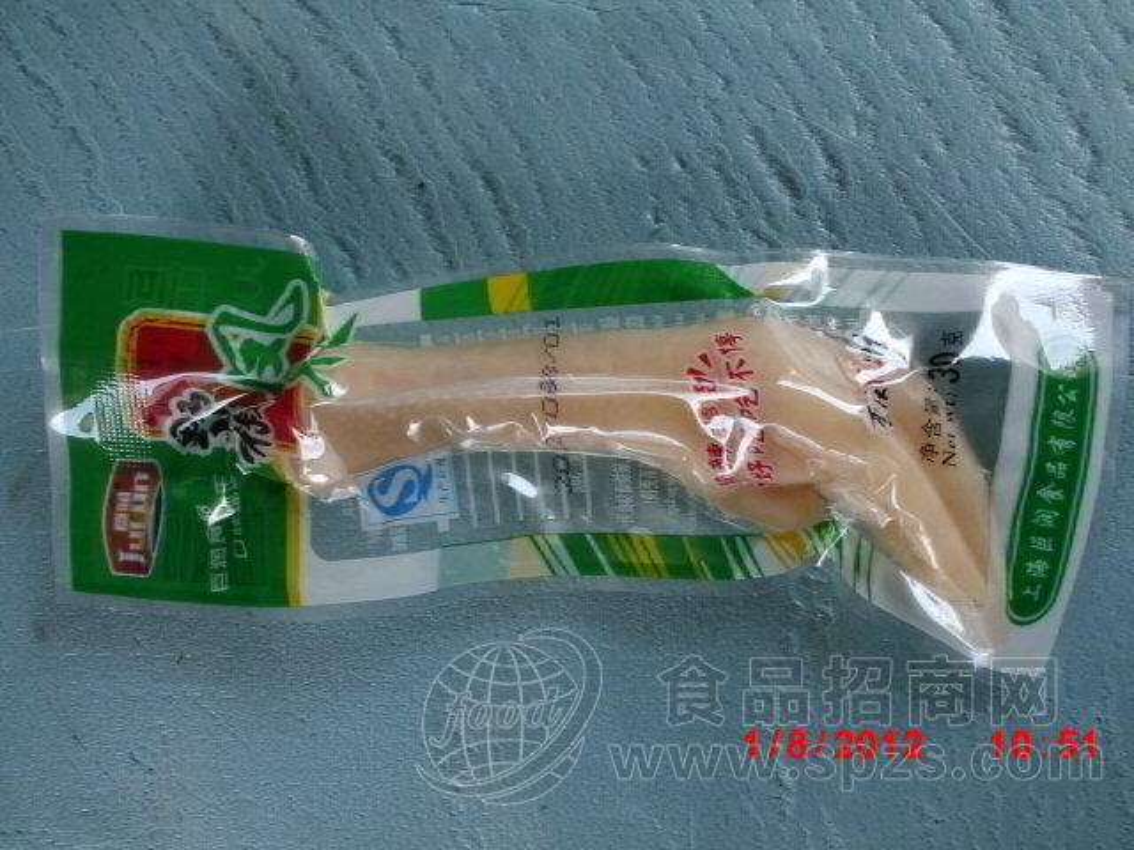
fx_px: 1179
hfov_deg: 51.4
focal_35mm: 36
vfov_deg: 39.7
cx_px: 567
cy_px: 425
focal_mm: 6.3
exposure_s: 1/100
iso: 100
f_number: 2.9
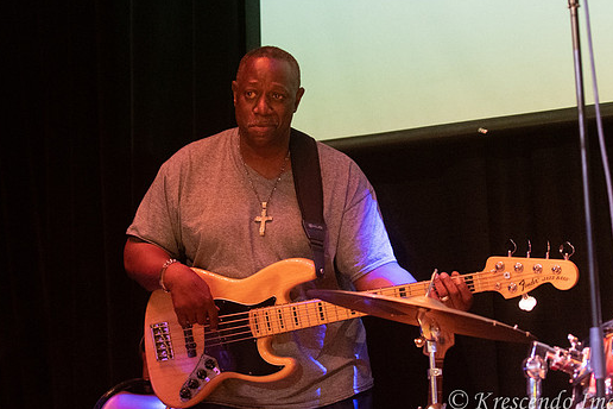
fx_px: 2009
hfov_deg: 17.3
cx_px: 308
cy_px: 197
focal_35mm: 118
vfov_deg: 11.6
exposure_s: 1/200
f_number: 3.2
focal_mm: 70
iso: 6400
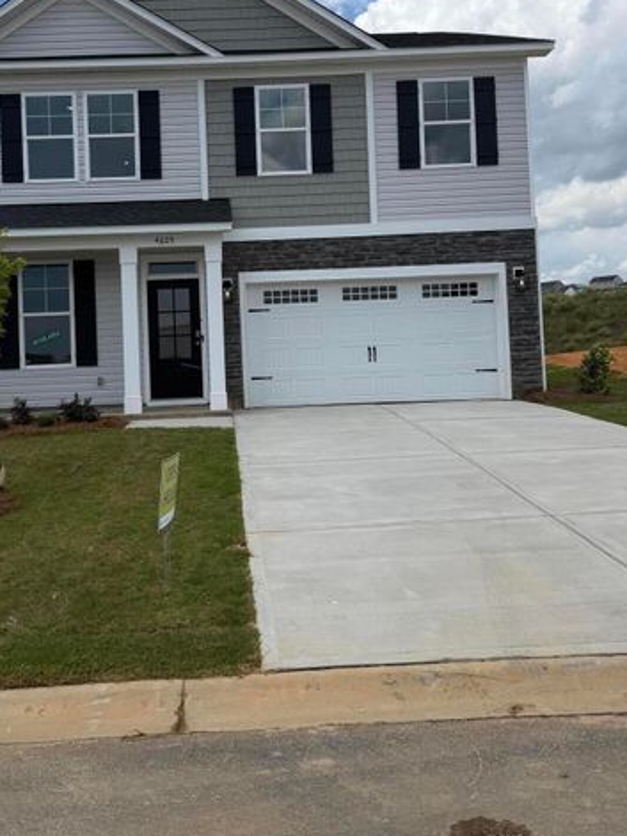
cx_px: 215
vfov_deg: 53.4
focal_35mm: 34
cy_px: 317
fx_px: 821
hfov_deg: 41.3
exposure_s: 1/6711
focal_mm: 6.76
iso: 80
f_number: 1.78
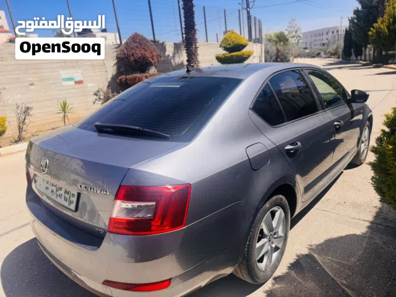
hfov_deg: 71.6
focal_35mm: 24
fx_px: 275
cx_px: 198
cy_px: 148
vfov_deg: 56.8
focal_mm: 6.76
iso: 80
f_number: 1.78
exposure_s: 1/4608
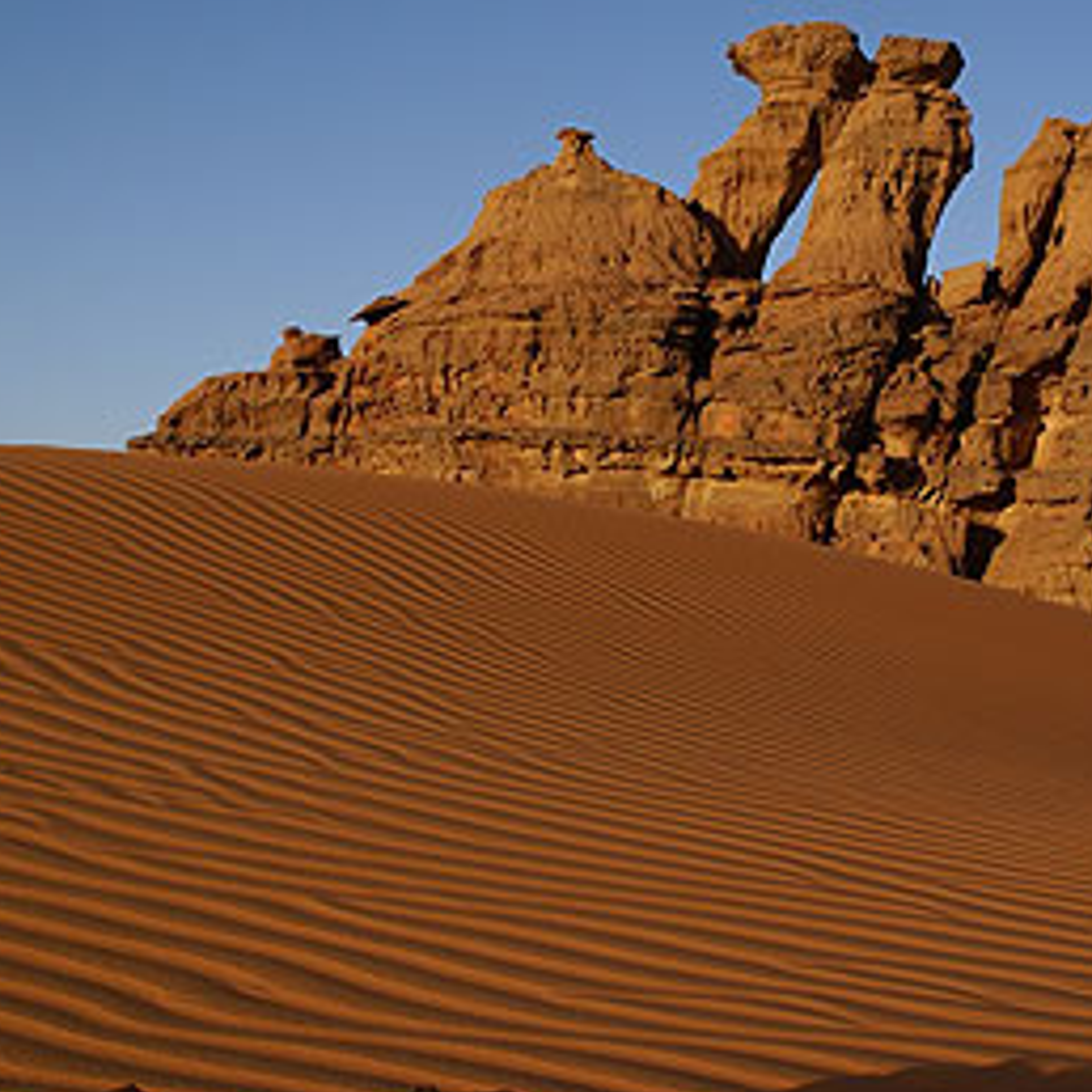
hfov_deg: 34.6
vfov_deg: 34.6
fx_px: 1749
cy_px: 470
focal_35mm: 49
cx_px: 648
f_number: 10
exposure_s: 1/100
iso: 100
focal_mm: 22
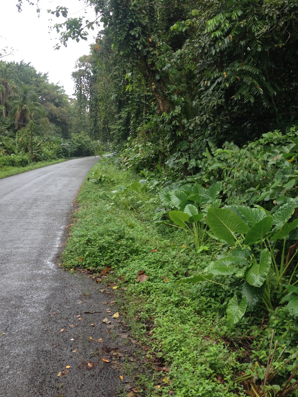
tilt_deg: -3.6
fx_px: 505
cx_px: 159
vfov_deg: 42.8
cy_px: 162
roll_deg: +1.0
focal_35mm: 44
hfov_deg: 32.9
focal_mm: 4.28
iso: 50
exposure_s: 1/227
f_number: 2.4
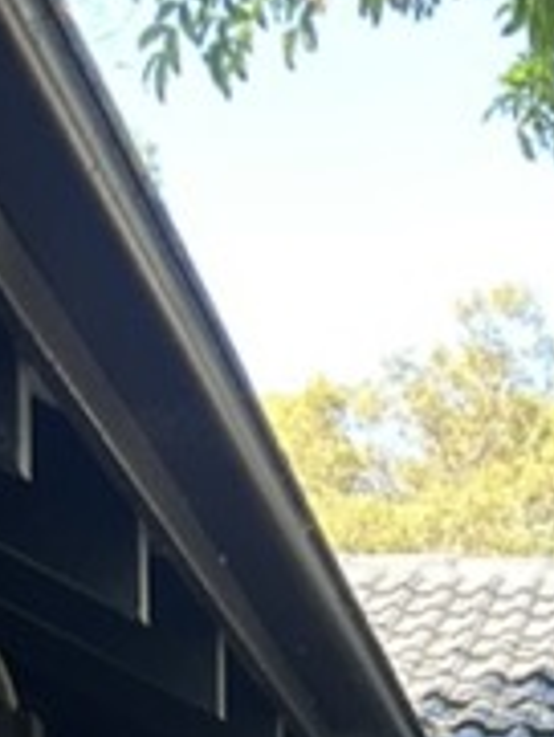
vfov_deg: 12.0
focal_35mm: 129
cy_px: 1808
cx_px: 690
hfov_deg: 11.3
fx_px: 2749
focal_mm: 5.7
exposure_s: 1/121
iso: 64
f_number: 1.5
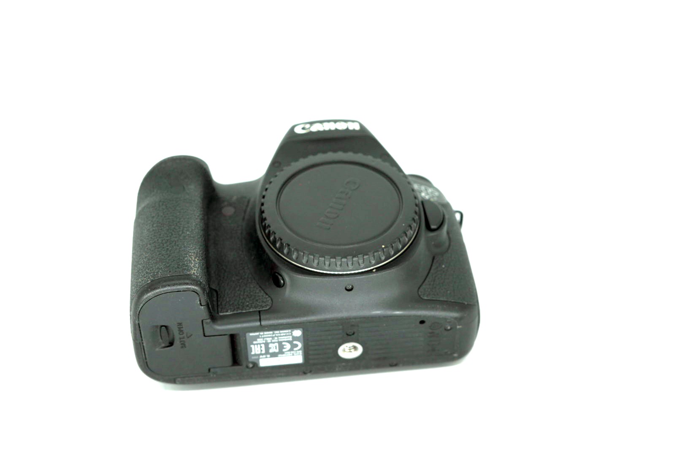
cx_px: 341
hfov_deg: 39.6
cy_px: 228
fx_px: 948
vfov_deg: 27.0
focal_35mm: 50
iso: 640
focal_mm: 50
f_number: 5.6
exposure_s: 1/640
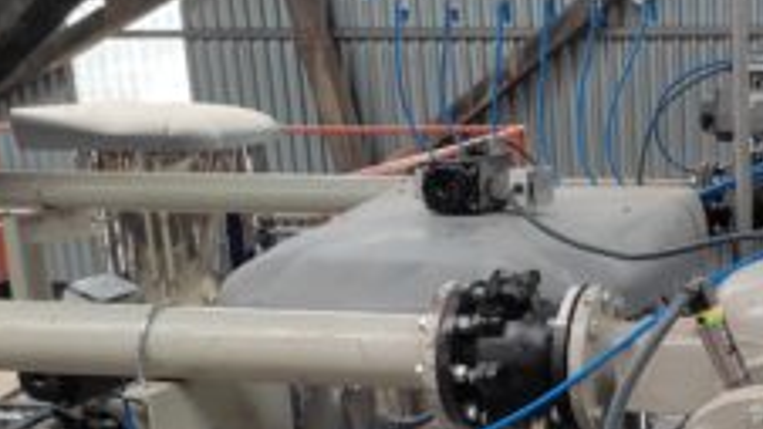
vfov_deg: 18.6
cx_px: 736
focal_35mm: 64
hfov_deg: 30.8
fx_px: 1295
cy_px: 348
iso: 100
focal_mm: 4.74
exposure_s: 1/102
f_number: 1.79
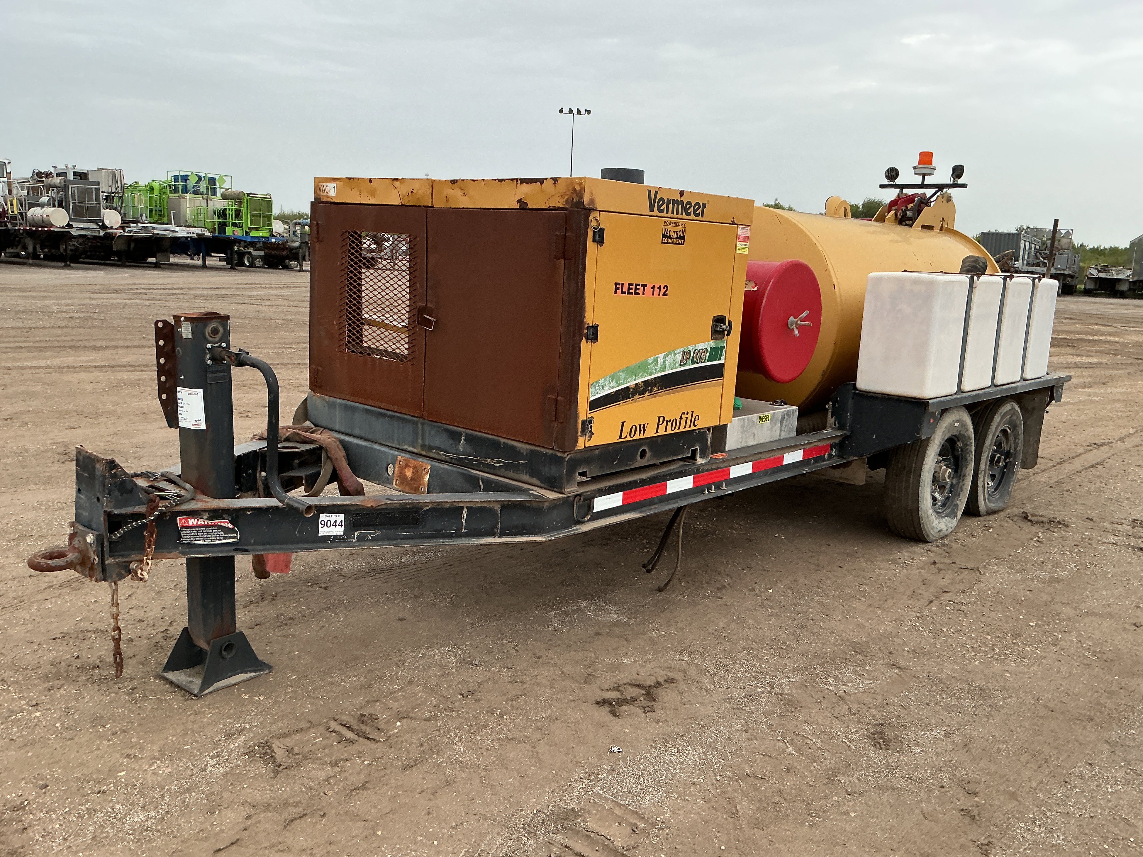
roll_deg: -2.0
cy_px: 424
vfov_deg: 46.8
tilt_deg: -10.8
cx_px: 579
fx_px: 991
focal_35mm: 30
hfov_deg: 60.0
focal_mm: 3
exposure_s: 1/120
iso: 64
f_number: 1.8
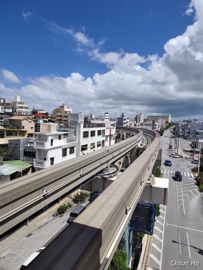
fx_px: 180
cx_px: 102
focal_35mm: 23
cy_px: 135
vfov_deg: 73.9
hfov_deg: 58.9
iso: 50
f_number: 1.7
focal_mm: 6.07
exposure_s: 1/982
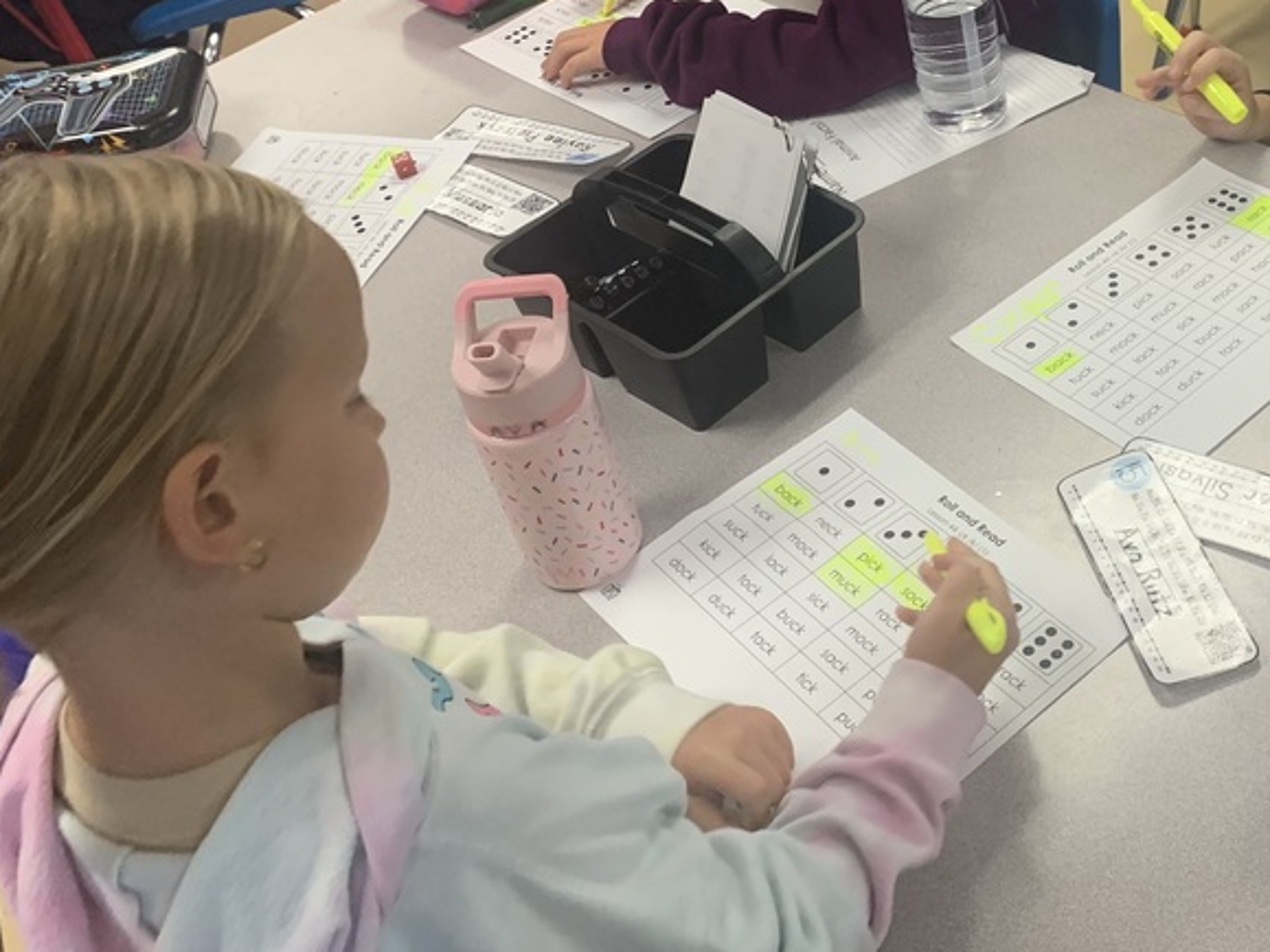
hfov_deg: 39.5
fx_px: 1687
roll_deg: +8.7
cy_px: 272
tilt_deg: -37.6
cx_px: 1027
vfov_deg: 31.1
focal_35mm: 46
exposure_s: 1/60
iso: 160
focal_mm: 4.25
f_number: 1.8
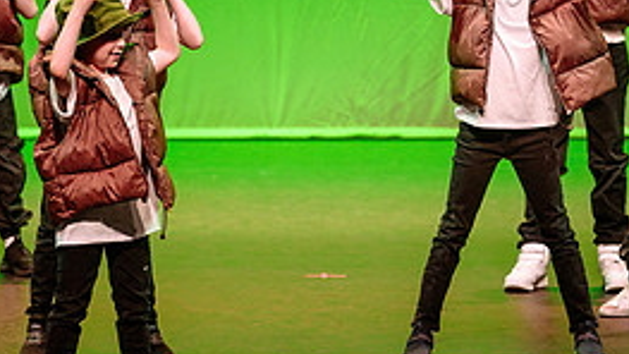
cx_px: 384
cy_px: 110
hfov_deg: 6.5
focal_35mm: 330
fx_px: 5504
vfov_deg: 3.7
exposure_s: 1/320
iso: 1250
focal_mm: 135
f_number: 2.8
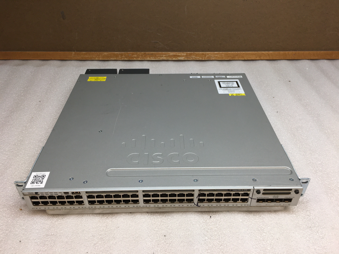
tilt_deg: -37.4
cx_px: 170
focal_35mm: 29
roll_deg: +0.5
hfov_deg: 61.7
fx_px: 284
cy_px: 127
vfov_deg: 48.2
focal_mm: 4.15
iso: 32
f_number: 2.2
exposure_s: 1/120
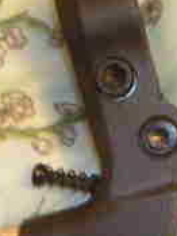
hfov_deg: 11.2
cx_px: 247
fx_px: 874
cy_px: 92
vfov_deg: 15.4
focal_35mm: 128
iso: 200
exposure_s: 1/3.3
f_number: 2.8
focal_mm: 5.8
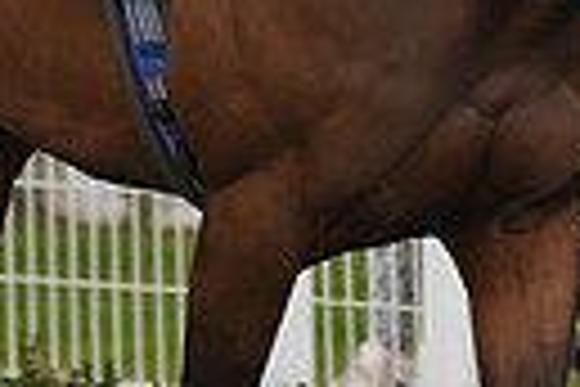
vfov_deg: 1.5
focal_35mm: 898
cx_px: 288
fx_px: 14467
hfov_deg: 2.3
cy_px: -466
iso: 1250
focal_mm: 200
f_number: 4
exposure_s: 1/1600
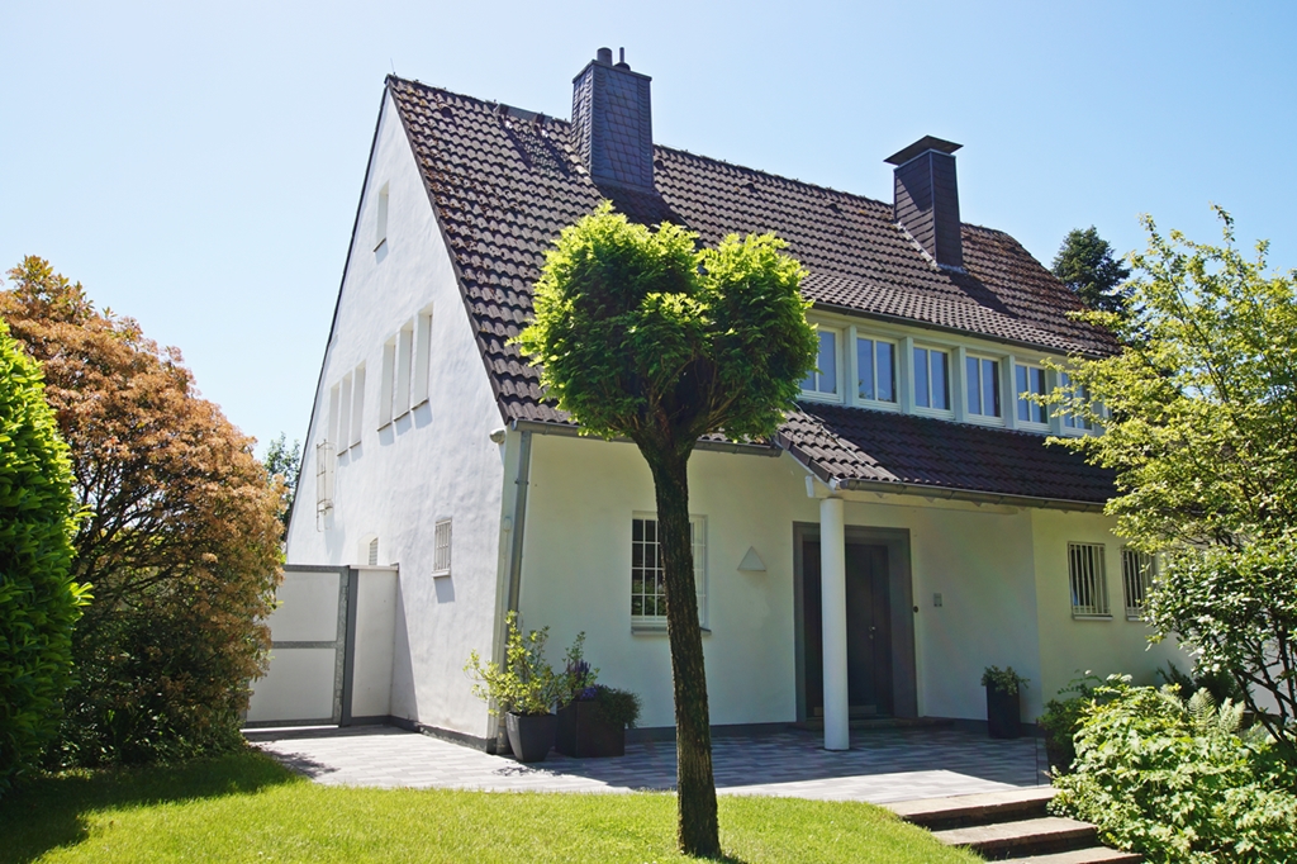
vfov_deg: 43.6
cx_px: 648
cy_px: 432
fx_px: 1080
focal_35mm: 30
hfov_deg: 61.9
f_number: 9
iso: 100
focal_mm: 20
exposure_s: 1/125
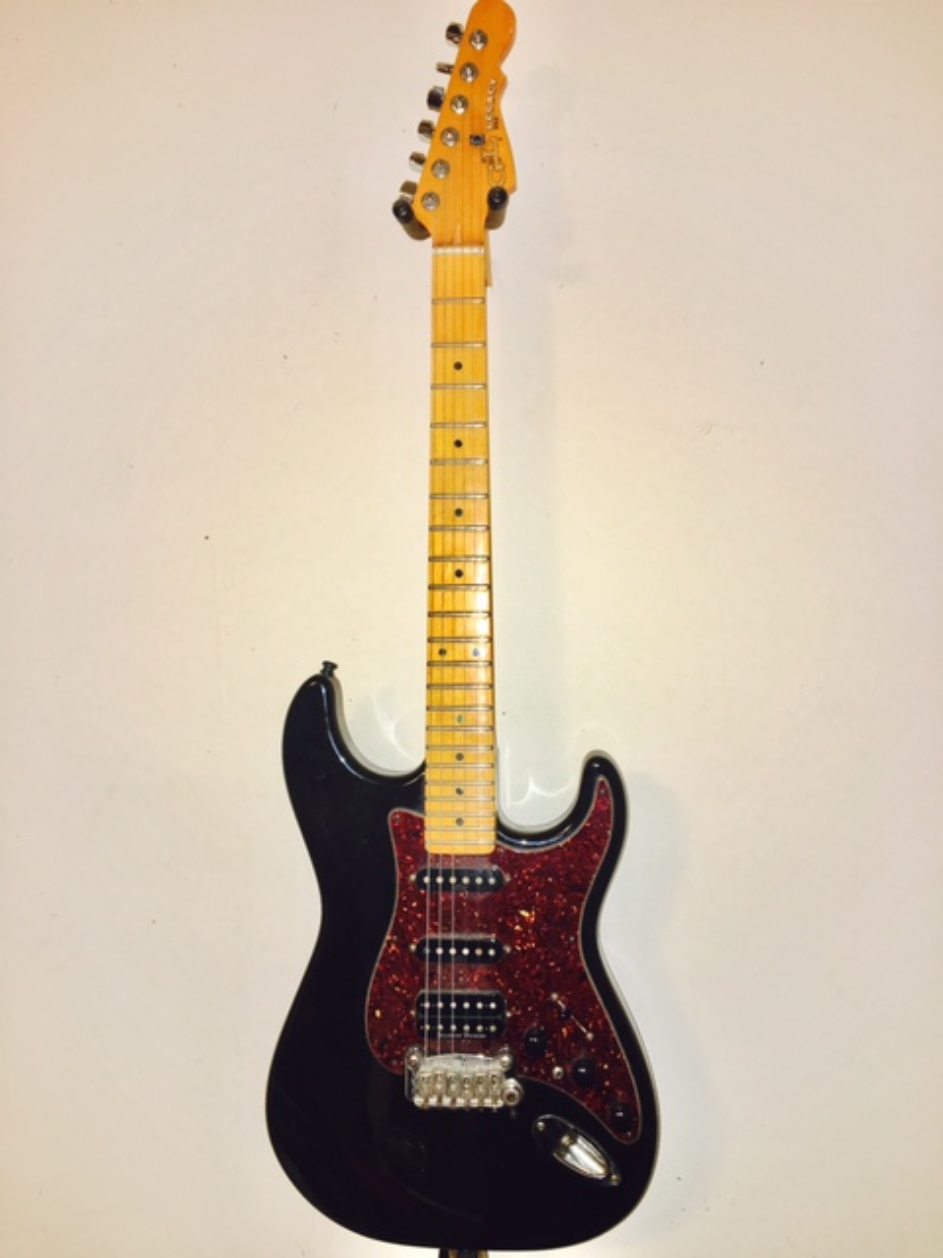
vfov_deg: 61.7
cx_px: 472
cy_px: 629
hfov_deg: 48.2
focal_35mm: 29
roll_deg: +2.5
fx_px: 1053
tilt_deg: -3.1
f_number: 2.2
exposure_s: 1/16
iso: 32
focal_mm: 4.15
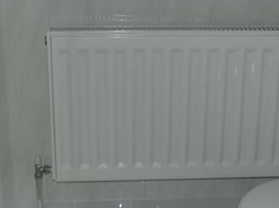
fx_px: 588
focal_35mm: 73
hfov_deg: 26.6
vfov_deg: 20.0
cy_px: 59
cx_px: 174
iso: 80
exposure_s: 1/60
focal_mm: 3.6
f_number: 2.8
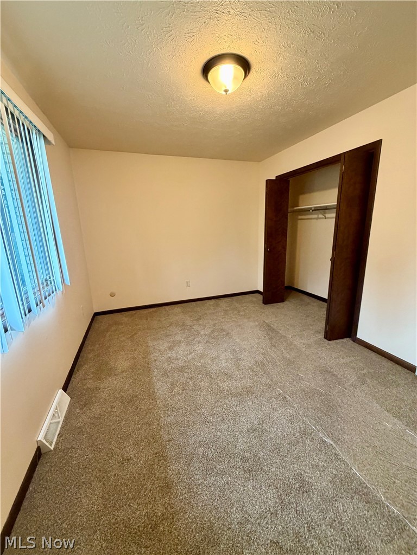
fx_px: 225
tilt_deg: -11.7
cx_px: 208
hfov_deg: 85.7
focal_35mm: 14
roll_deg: +1.5
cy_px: 278
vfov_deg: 102.1
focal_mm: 2.22
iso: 400
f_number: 2.2
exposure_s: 1/60
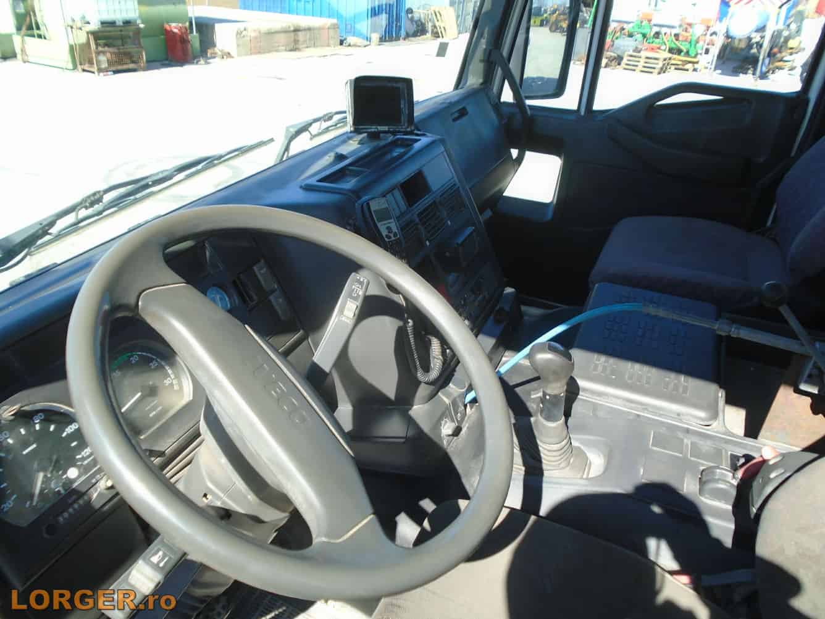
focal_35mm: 26
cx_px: 412
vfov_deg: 53.1
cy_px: 310
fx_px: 620
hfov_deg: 67.3
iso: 100
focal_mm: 4.6
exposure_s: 1/250
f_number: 3.2
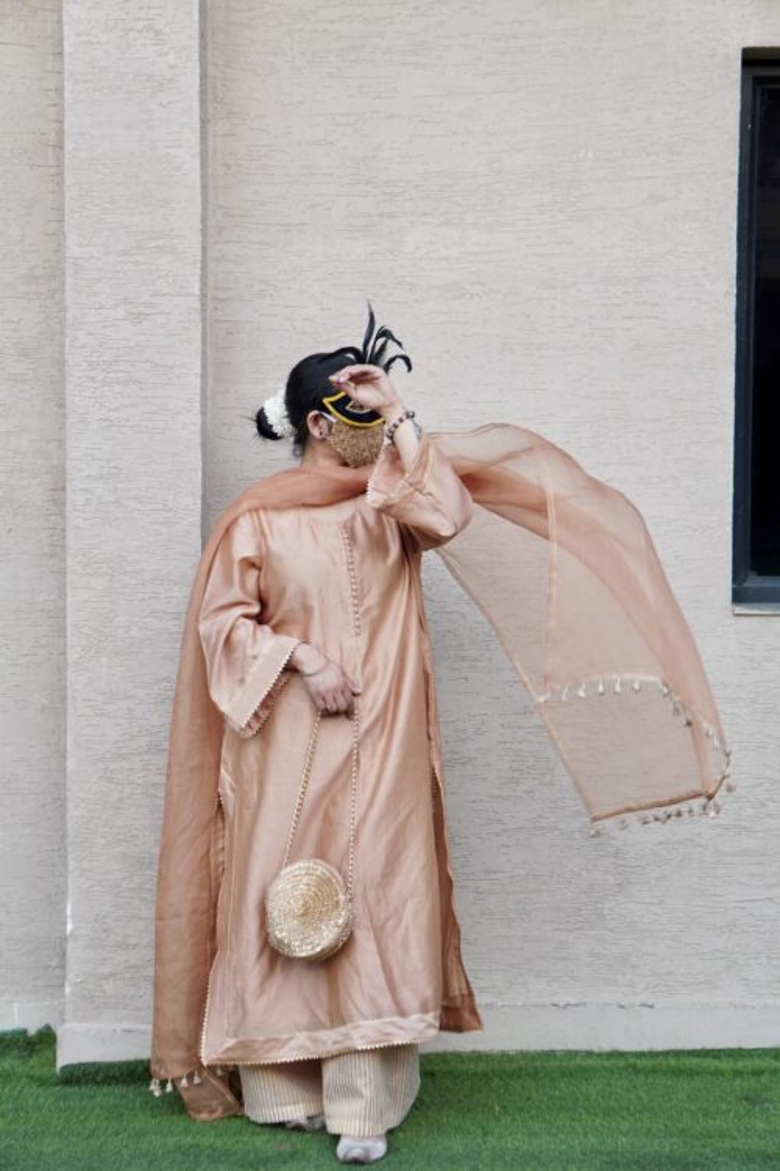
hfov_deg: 16.6
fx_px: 2681
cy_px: 586
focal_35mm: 82
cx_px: 390
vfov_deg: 24.6
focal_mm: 55
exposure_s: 1/200
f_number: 6.3
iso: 800
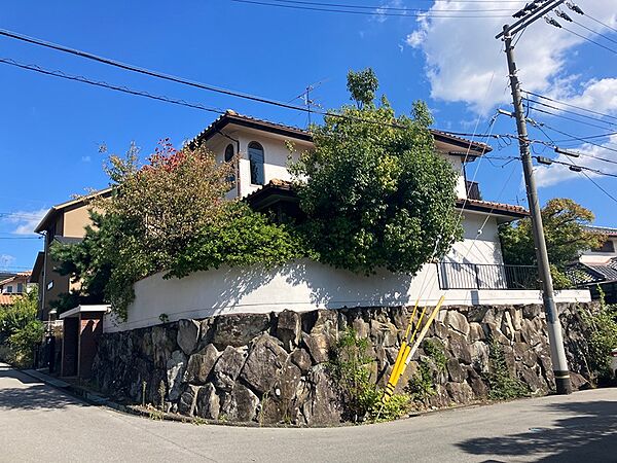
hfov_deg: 63.4
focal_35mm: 28
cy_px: 232
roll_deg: +4.1
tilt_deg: +14.4
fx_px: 499
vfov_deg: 49.7
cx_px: 308
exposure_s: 1/1567
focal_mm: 3.99
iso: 32
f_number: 1.8
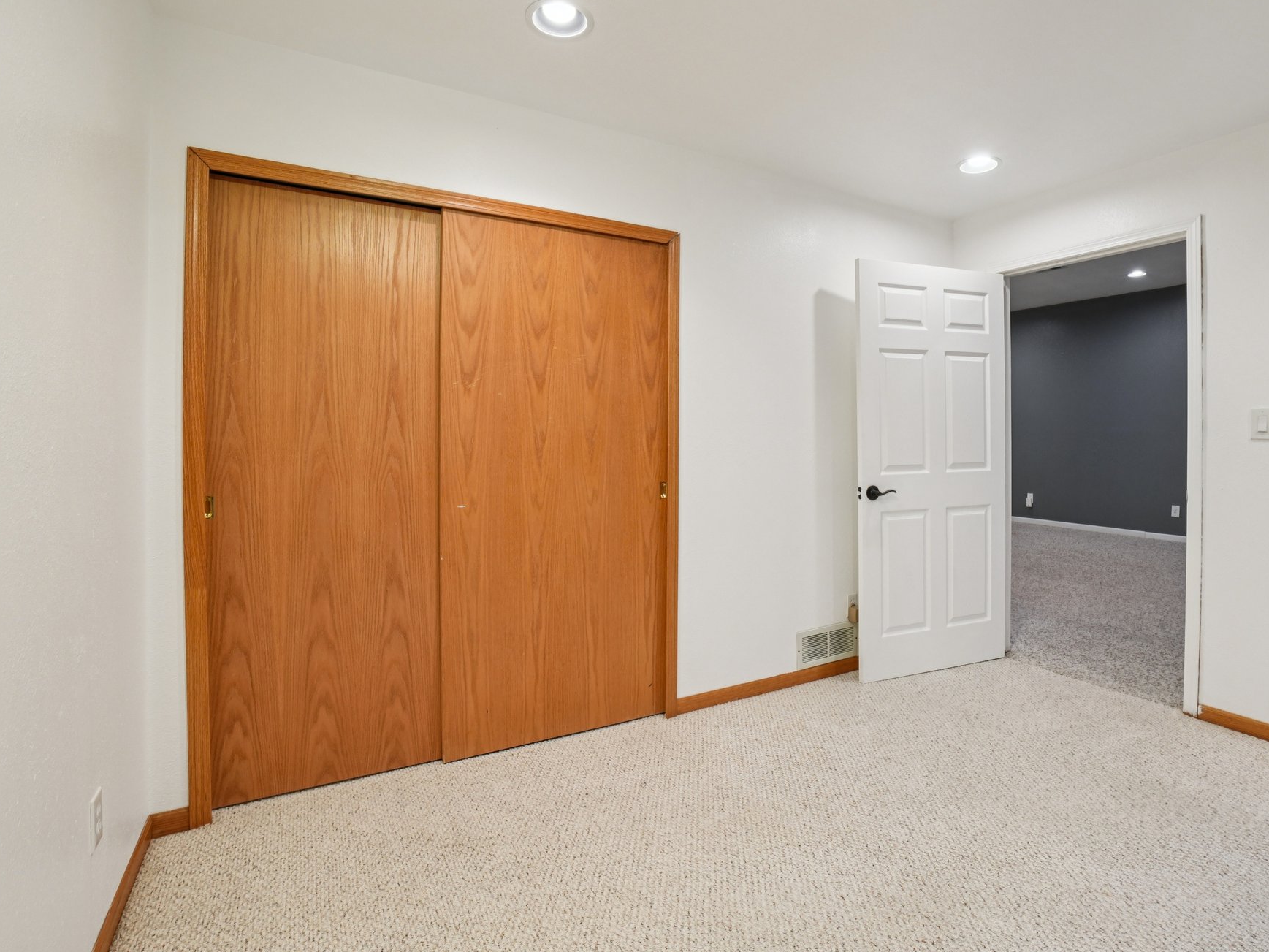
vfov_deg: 74.7
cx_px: 703
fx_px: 623
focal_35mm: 17
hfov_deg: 90.7
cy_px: 458
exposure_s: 1/13
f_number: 8
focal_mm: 10
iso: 400
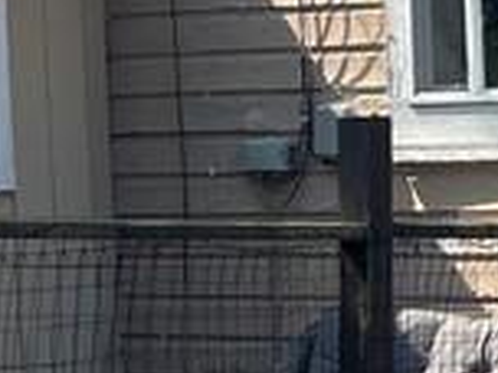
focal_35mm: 175
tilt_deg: +0.3
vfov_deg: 8.4
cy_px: -33
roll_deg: +3.3
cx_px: 1075
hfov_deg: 10.2
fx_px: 2518
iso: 50
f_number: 1.5
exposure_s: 1/1621
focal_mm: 5.7
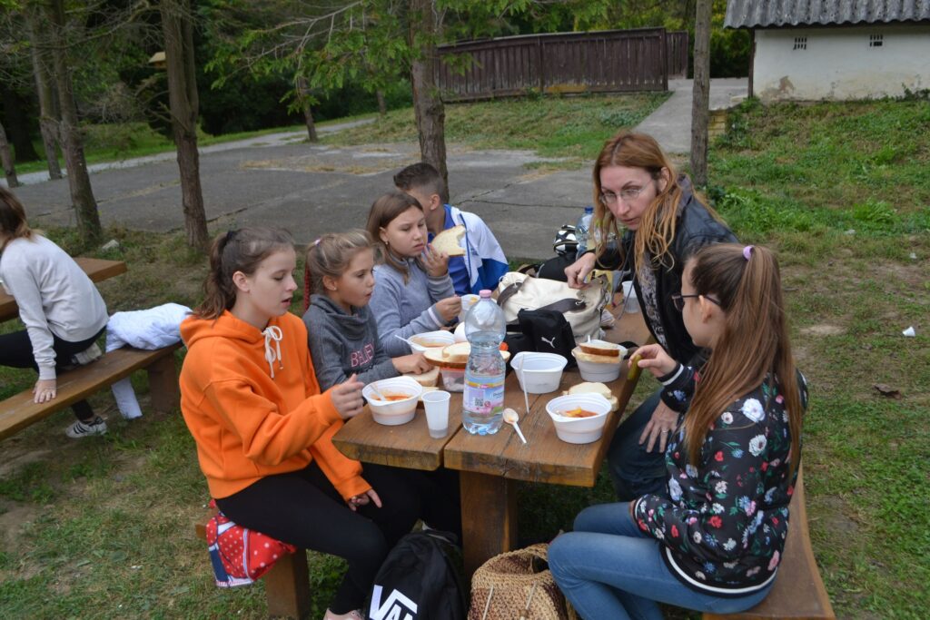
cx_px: 465
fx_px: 853
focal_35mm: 33
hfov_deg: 57.2
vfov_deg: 40.0
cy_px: 310
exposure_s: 1/125
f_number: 5.6
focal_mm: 22
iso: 110
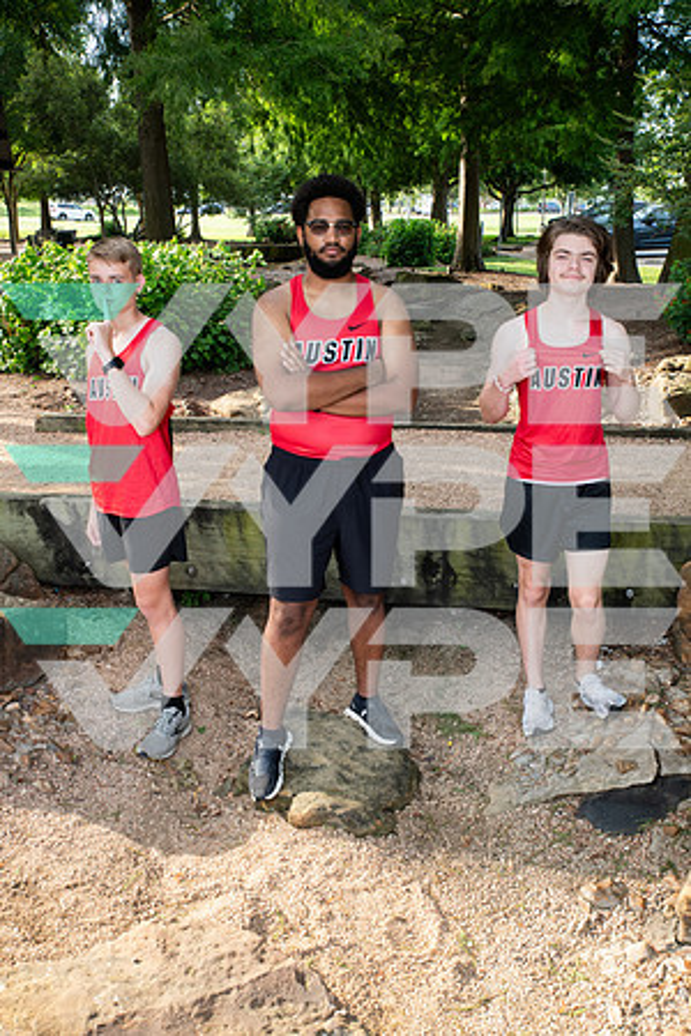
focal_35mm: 36
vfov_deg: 53.1
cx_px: 346
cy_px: 518
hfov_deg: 36.9
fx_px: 1036
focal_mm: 36
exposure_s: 1/200
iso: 400
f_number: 7.1
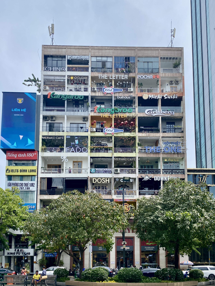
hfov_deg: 53.1
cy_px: 143
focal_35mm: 26
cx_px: 108
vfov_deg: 67.3
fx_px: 215
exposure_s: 1/3846
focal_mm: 4.25
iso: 32
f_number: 1.8
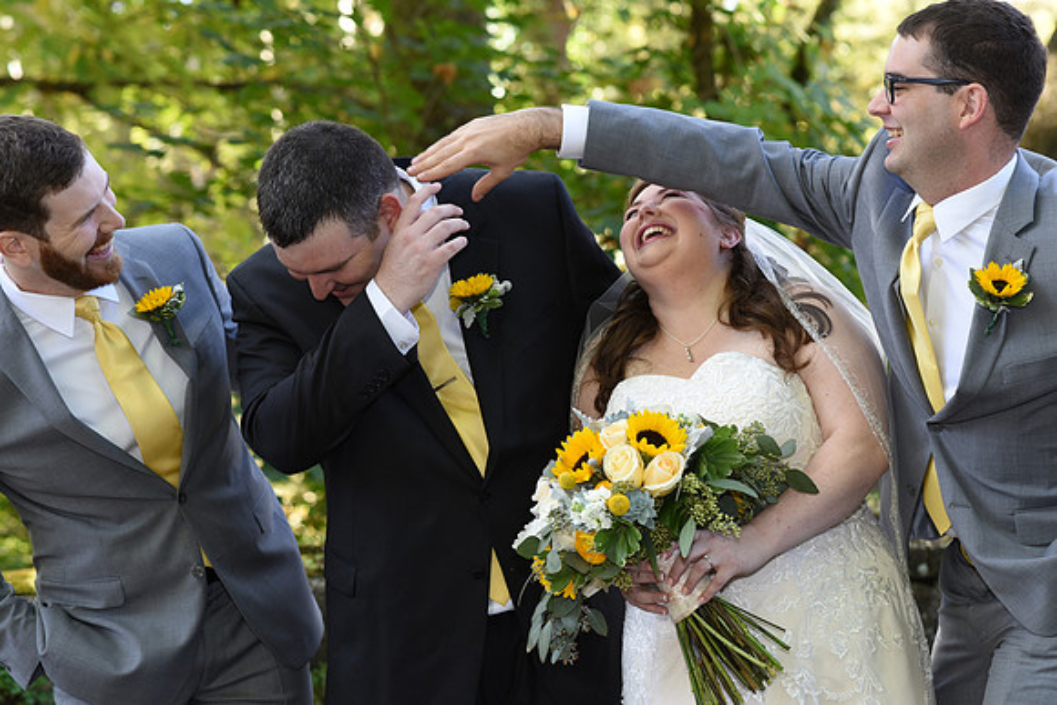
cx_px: 528
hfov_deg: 23.9
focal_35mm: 85
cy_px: 352
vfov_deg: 16.1
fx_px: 2496
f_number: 4.5
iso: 500
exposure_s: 1/200
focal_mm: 85
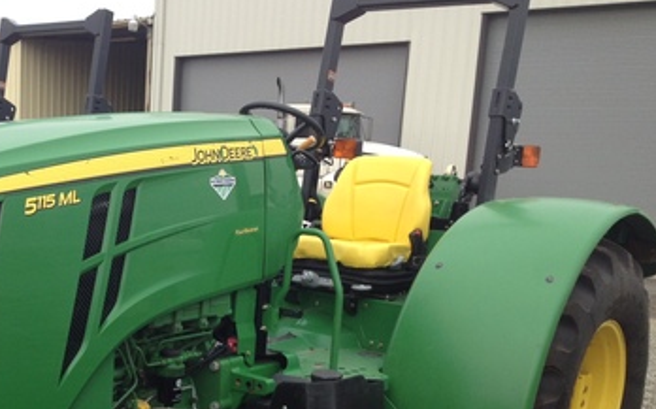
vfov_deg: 22.0
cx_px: 153
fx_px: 1036
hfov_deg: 34.3
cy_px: 341
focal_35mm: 58
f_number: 2.4
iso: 50
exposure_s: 1/502
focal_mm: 4.28
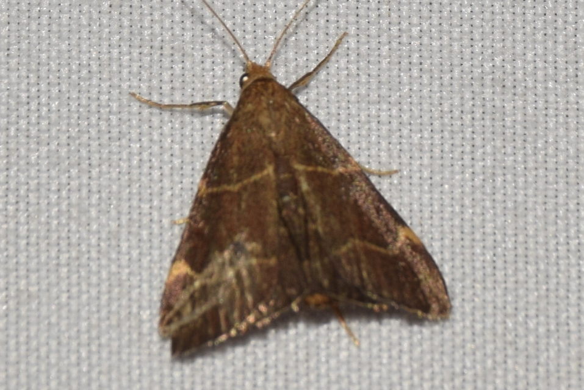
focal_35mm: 210
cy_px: 195
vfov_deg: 6.6
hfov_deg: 9.8
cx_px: 292
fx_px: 3410
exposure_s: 1/160
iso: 100
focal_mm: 140
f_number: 13
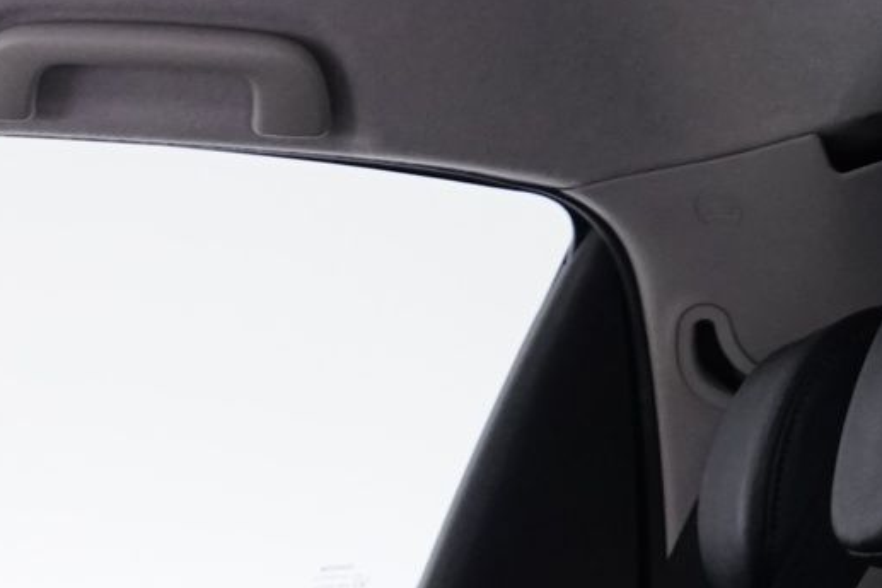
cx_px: -512
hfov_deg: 15.9
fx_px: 2843
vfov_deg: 10.6
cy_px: 1247
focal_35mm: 116
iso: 1600
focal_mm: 24
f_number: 4
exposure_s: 1/10
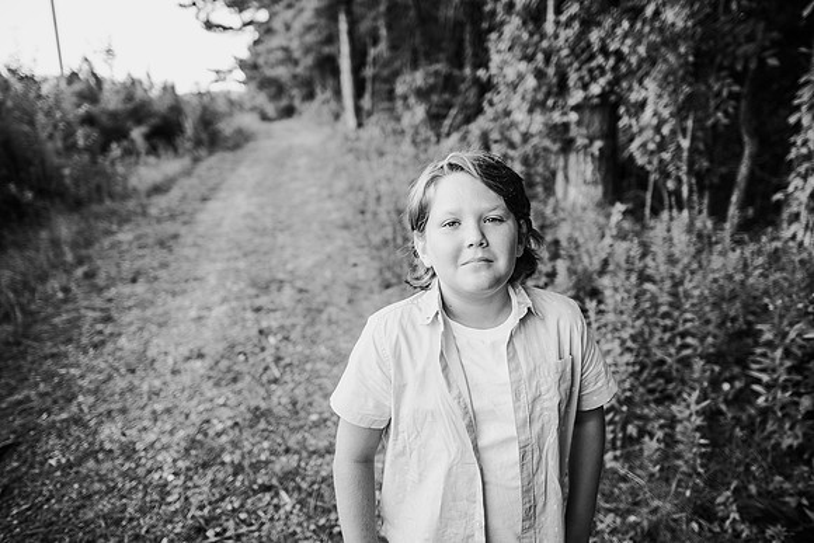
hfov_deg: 73.7
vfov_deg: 53.2
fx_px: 543
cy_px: 272
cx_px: 407
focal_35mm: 24
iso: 320
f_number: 2.2
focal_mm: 24
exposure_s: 1/250
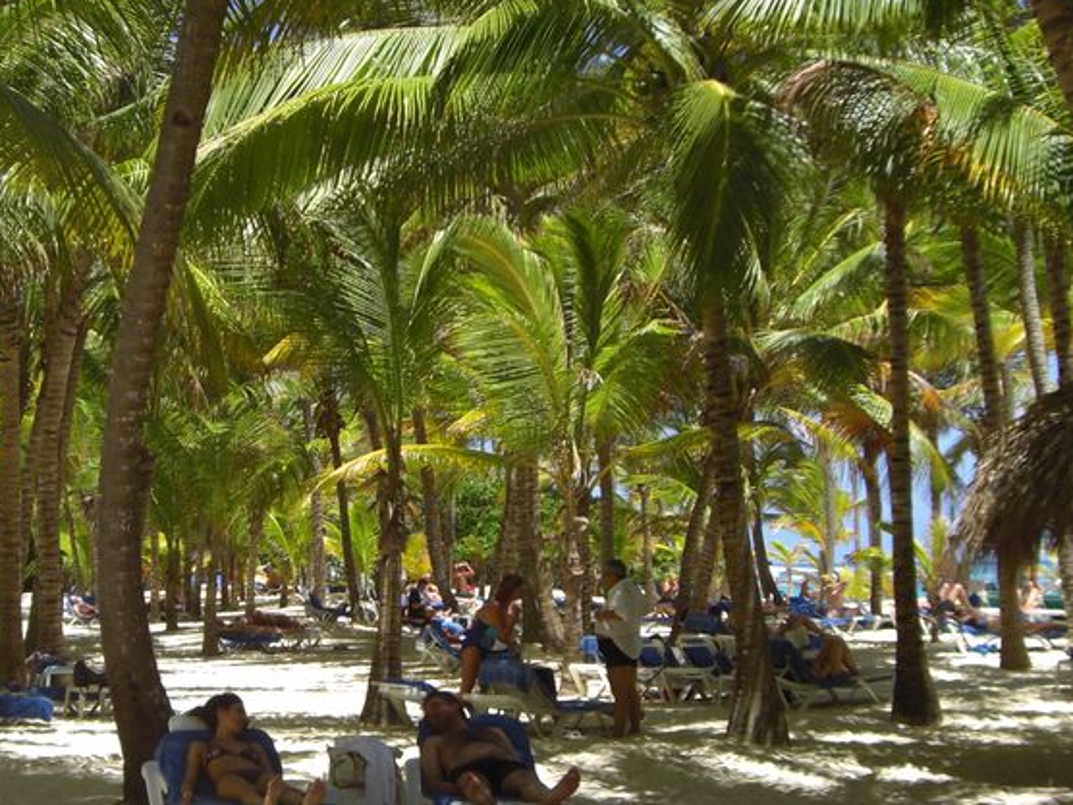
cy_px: 411
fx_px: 2170
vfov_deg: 21.0
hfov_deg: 27.6
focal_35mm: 70
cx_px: 382
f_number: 2.7
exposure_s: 1/800
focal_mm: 6.2
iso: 64
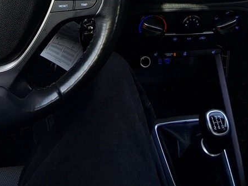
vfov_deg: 29.8
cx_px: 96
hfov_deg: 44.5
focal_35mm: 42
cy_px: -32
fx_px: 301
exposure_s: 1/465
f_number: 2.2
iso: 40
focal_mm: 1.74
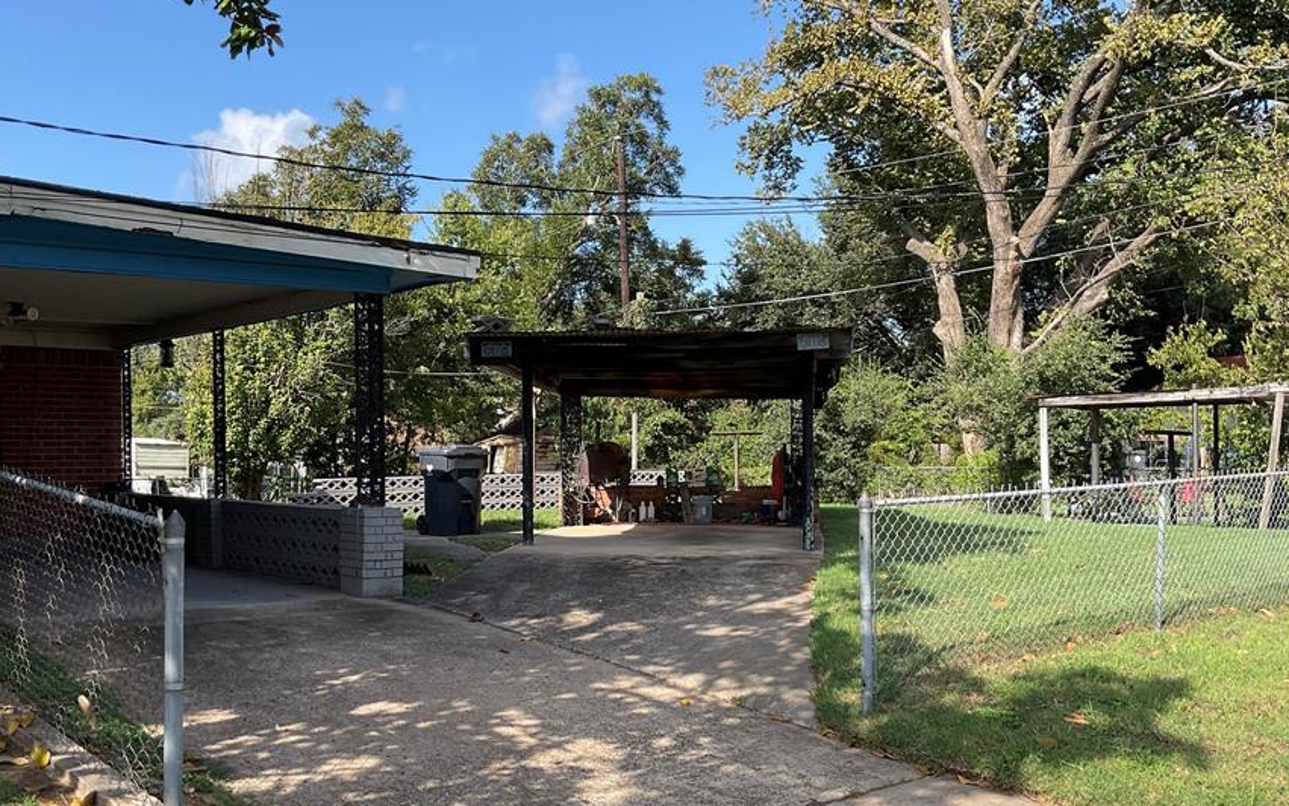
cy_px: 467
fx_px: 1300
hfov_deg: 52.7
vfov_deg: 34.4
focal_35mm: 37
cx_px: 626
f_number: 1.8
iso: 16
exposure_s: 1/1144
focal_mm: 3
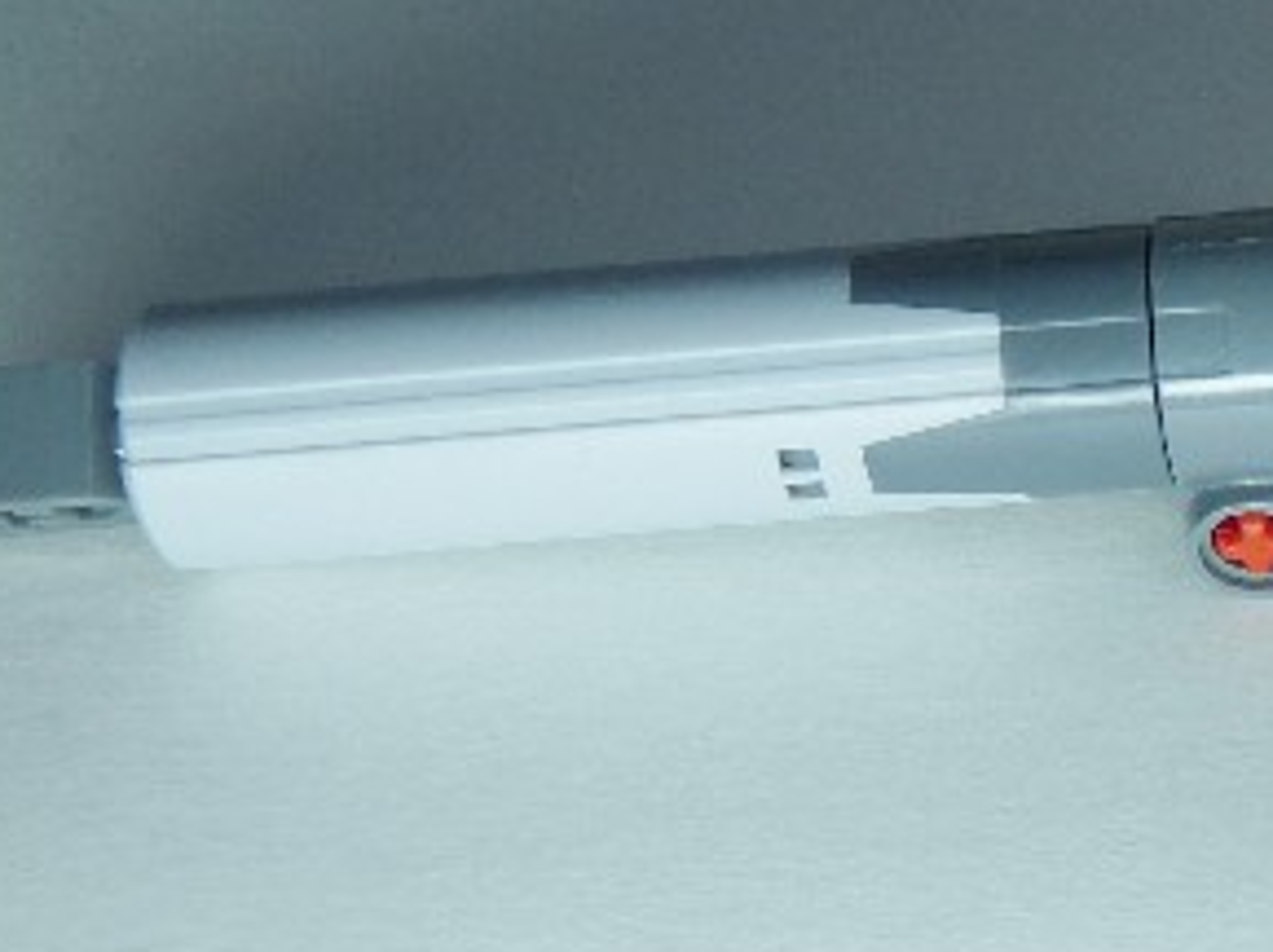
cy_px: 785
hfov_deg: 18.6
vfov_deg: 15.1
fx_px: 3563
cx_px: 1736
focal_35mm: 97
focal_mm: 6.2
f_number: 3
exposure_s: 1/80
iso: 100
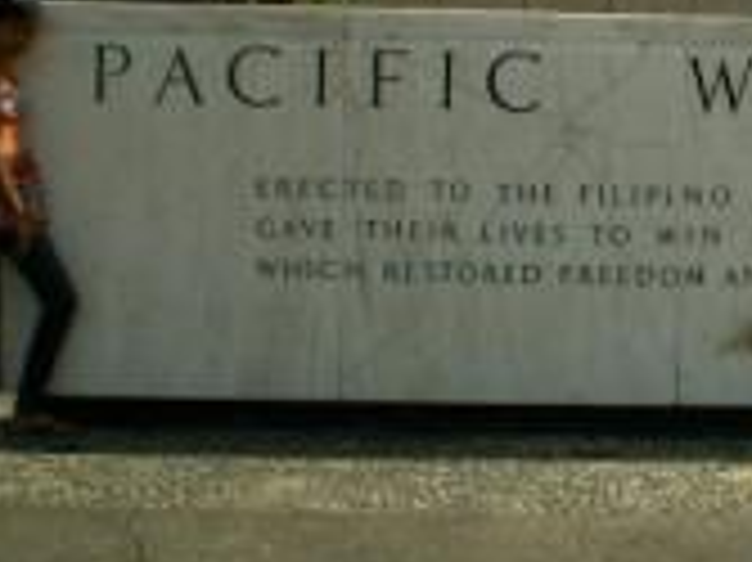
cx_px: 811
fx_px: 2214
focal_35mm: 102
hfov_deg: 18.6
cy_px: 76
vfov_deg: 14.4
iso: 50
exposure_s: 1/543
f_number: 4.6
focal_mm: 6.3
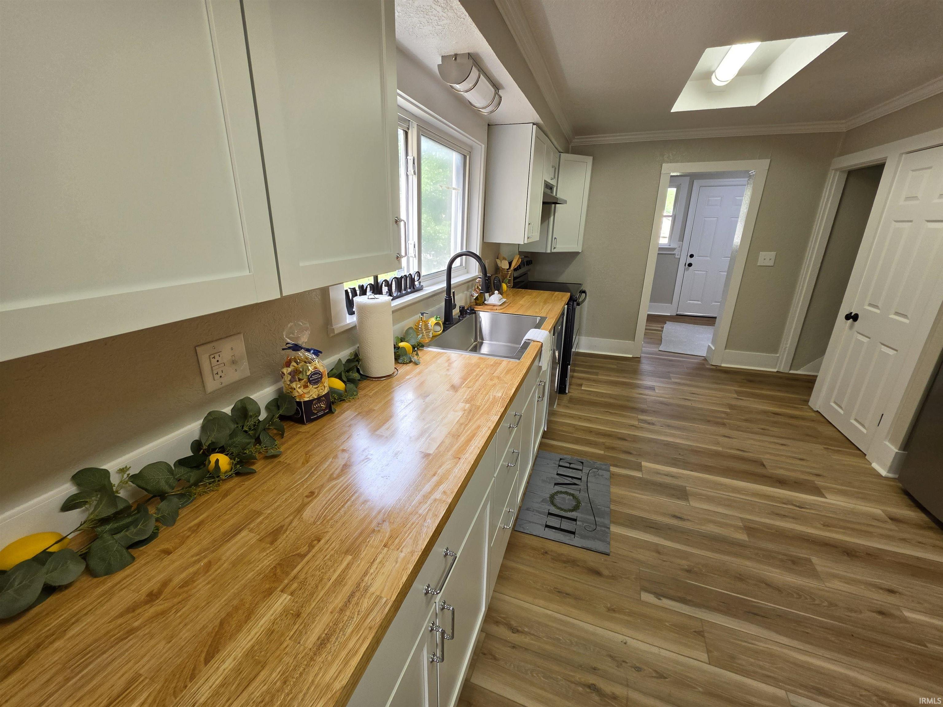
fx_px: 354
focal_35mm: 13
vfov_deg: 89.9
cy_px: 354
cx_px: 472
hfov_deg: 106.2
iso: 64
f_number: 1.9
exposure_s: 1/120
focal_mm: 2.2
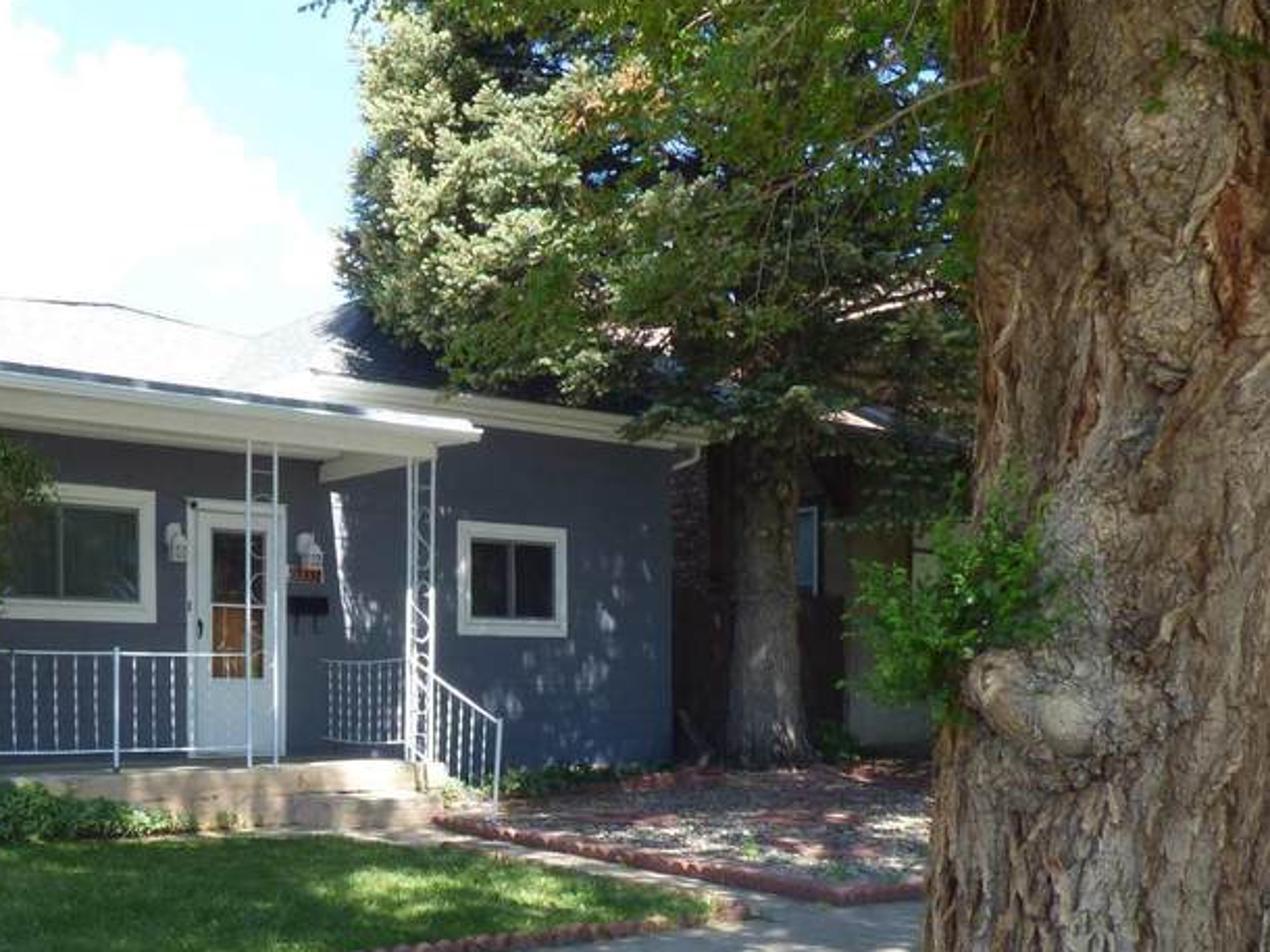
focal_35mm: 42
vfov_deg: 33.1
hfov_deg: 44.3
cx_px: 443
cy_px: 790
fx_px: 1540
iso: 100
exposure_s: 1/80
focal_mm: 3.58
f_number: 5.6
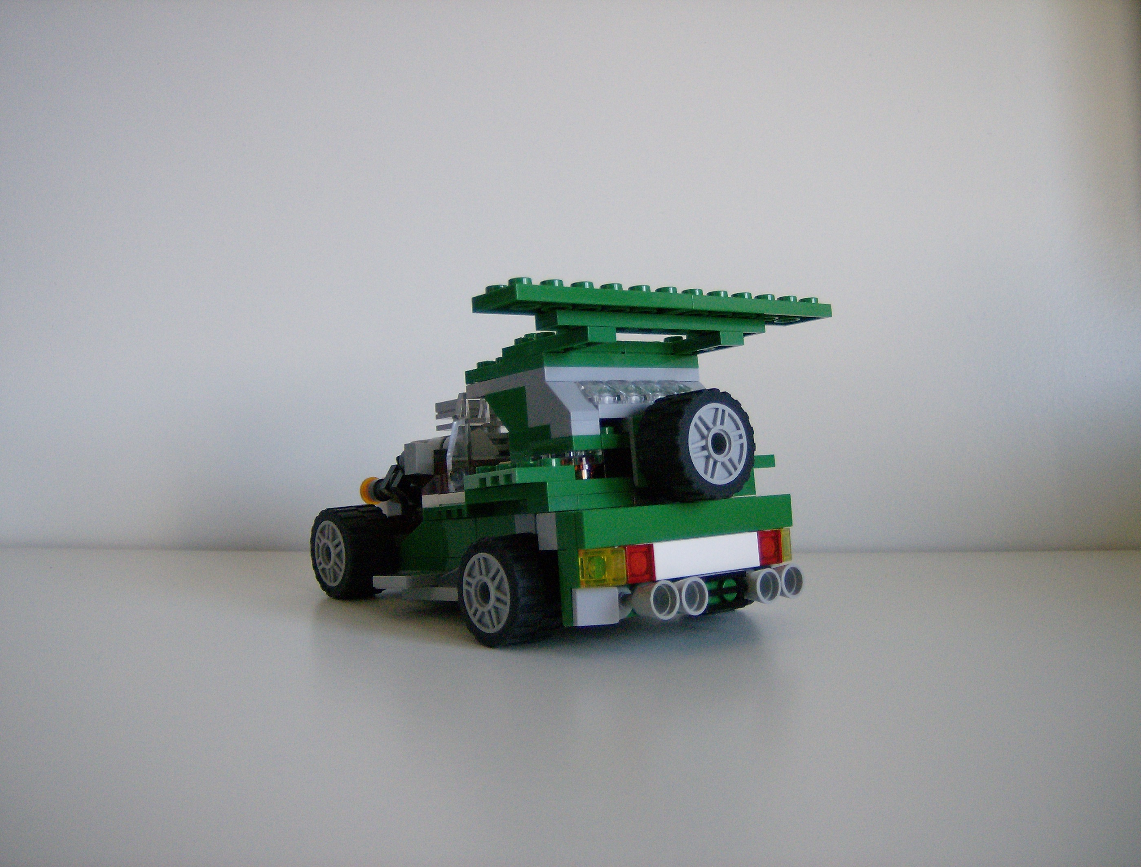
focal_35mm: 36
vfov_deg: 40.0
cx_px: 570
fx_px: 1192
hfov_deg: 51.1
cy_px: 434
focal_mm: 6
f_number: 2.8
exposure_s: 1/64
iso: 176
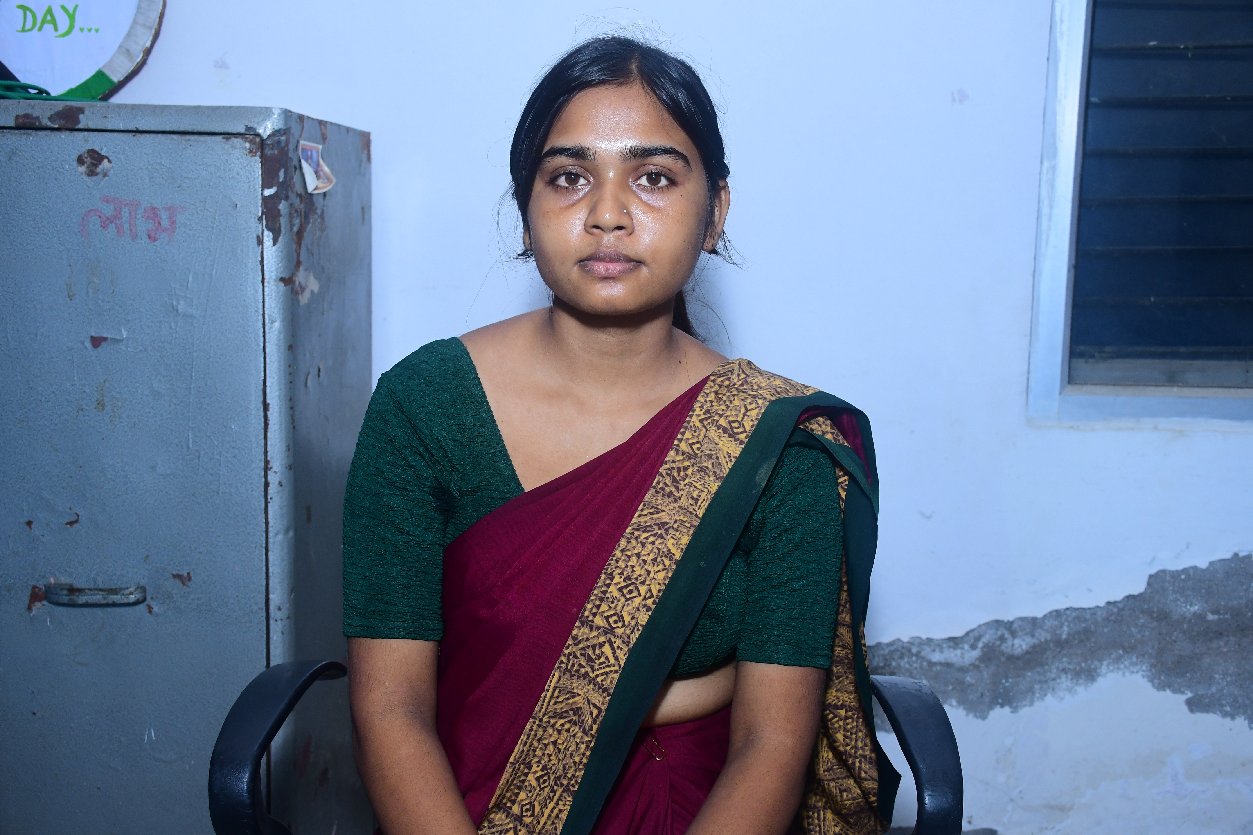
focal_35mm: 40
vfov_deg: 33.4
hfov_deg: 48.5
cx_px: 626
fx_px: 1392
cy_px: 418
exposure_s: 1/125
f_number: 6.3
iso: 800
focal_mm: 27
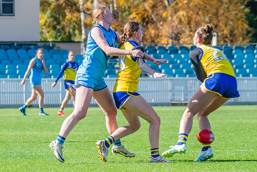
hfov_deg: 4.9
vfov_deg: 3.3
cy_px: 41
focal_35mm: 421
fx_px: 3005
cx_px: 132
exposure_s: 1/1250
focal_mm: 210
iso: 800
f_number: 8
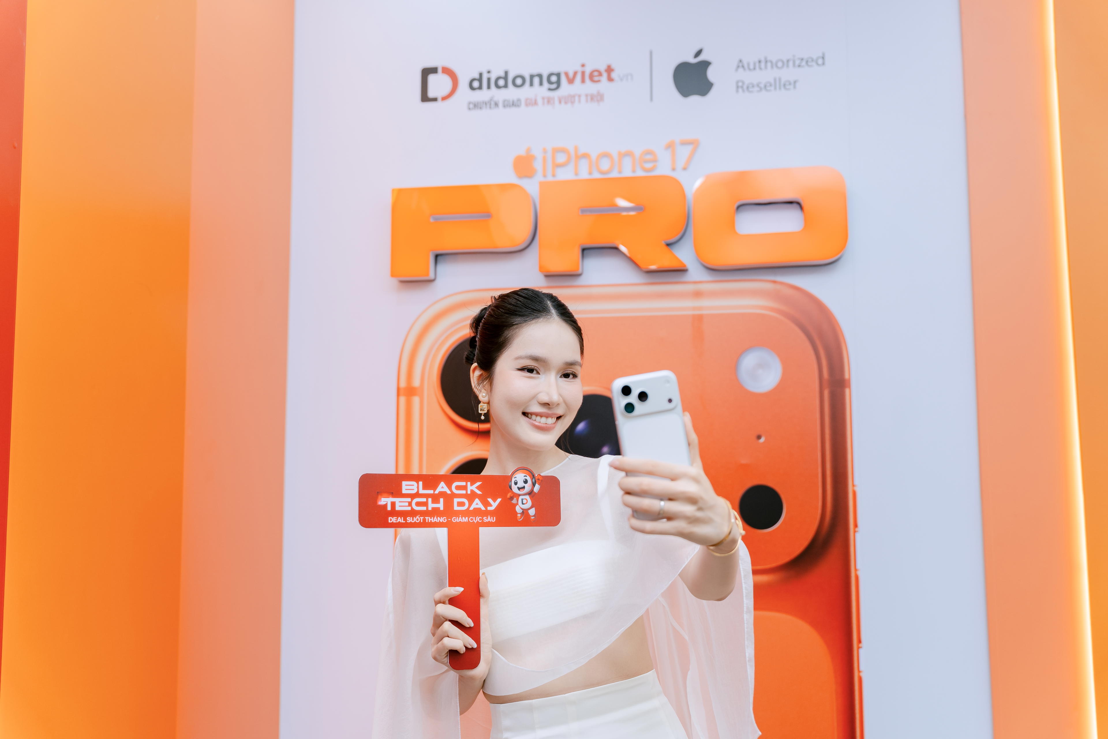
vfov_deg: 35.6
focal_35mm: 37
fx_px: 1151
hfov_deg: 51.4
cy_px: 370
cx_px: 554
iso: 400
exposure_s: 1/200
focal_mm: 37.4
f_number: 2.8
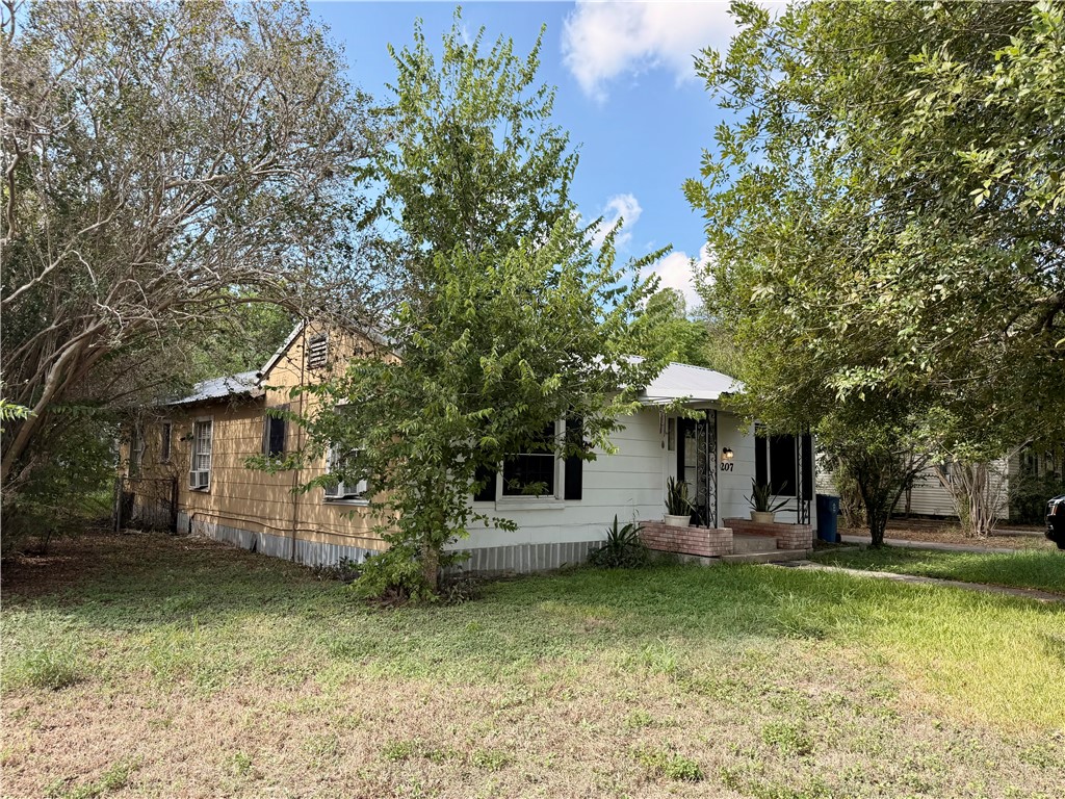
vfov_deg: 56.8
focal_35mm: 24
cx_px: 532
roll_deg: -1.0
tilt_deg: +6.5
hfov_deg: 71.6
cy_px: 400
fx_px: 738
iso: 100
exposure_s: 1/1618
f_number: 1.78
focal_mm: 6.76
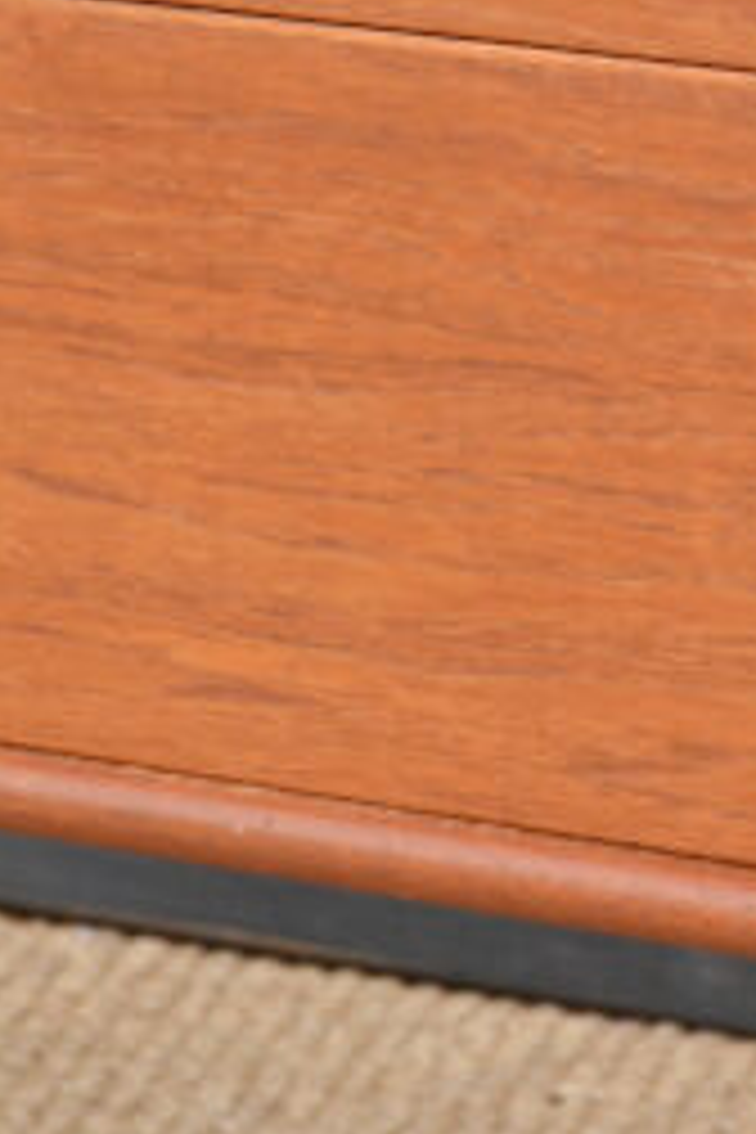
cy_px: 346
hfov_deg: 4.5
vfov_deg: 6.9
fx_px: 9449
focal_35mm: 300
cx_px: 1206
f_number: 5.6
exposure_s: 1/125
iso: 200
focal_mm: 48
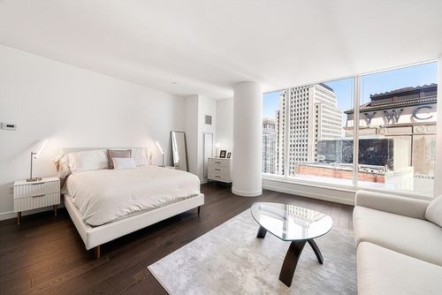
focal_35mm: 12
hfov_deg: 112.6
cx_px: 221
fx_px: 147
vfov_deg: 90.1
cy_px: 148
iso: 400
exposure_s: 1/13
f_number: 8
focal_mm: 12
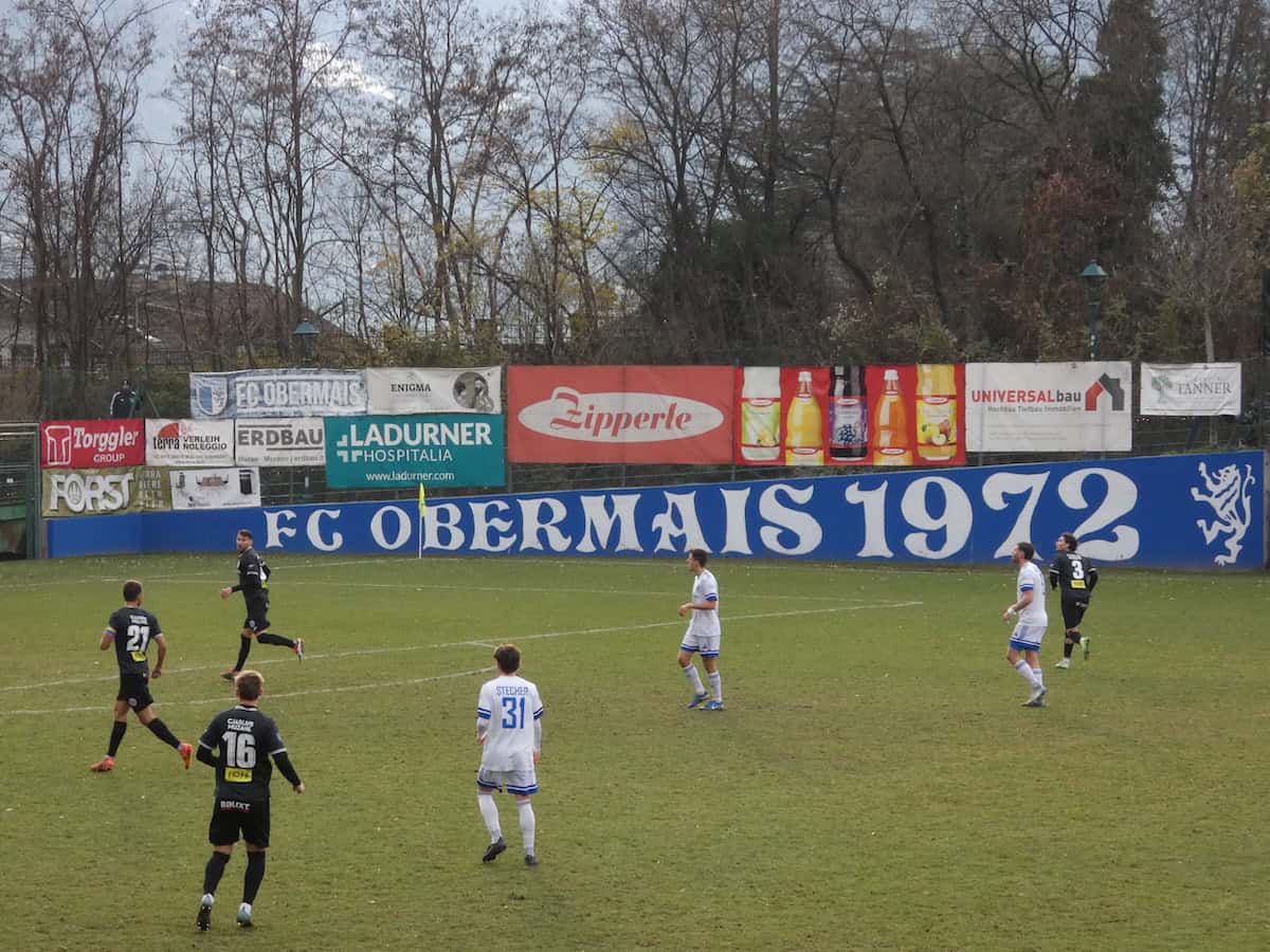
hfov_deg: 16.8
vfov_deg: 12.7
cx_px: 635
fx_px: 4293
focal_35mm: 117
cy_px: 476
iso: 400
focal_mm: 21
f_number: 5.1
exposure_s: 1/250
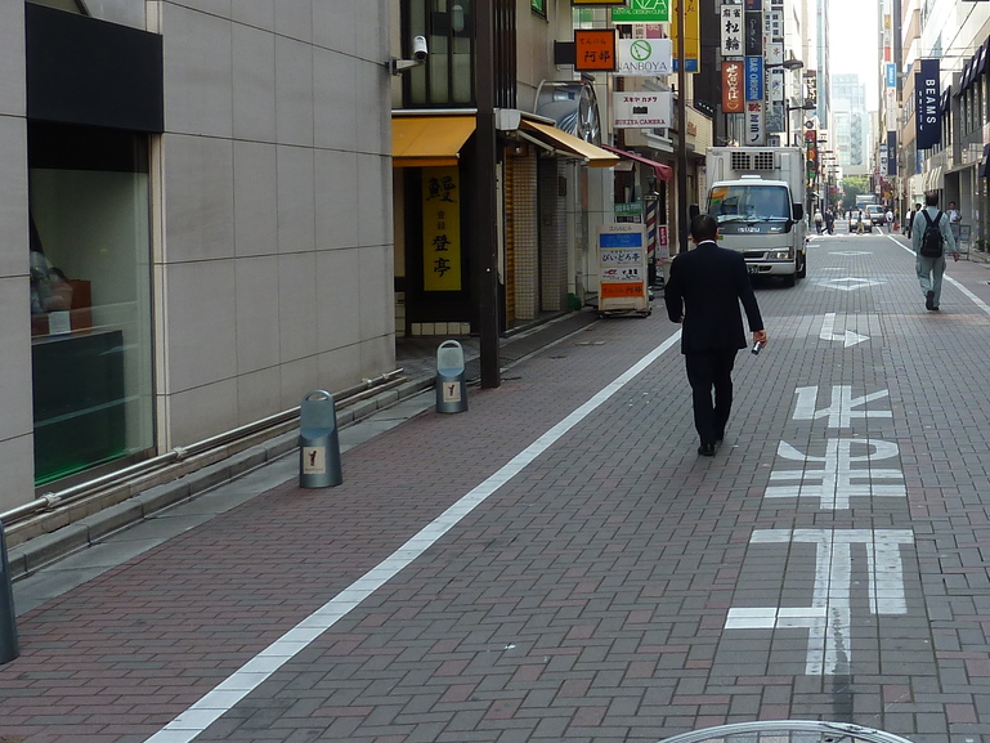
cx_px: 859
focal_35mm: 52
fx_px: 1487
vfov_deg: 27.8
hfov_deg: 35.0
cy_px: 234
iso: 80
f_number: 3.5
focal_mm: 4.1
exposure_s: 1/125
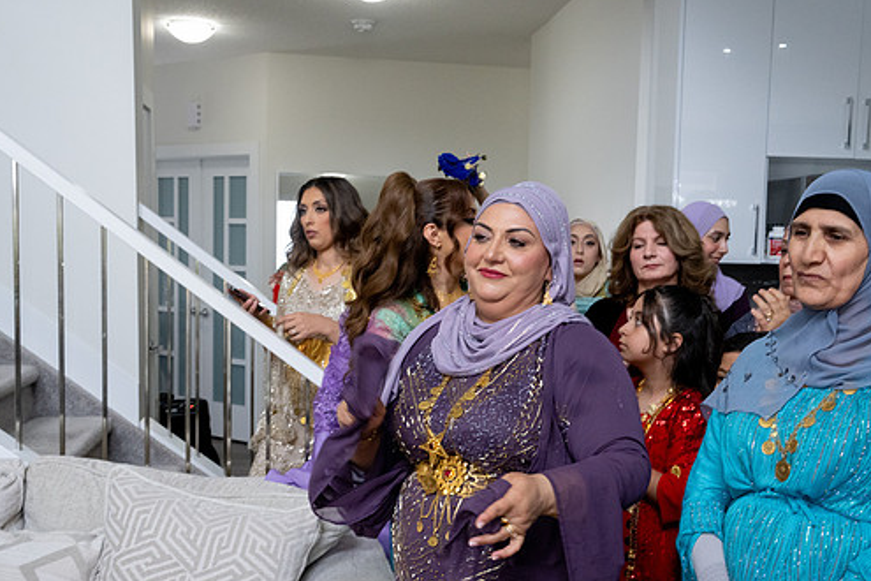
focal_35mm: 41
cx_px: 487
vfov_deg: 32.6
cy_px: 334
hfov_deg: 47.3
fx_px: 992
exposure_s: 1/160
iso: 5000
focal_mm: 35
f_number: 9
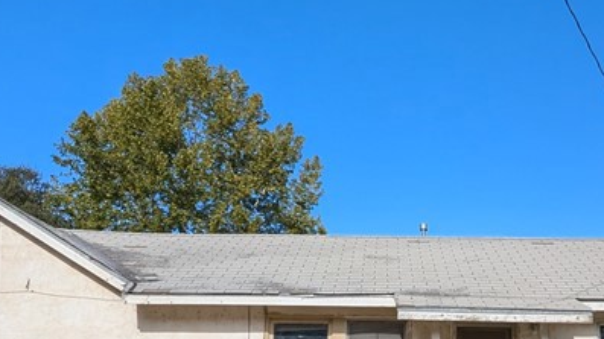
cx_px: 391
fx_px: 720
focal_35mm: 45
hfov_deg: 45.0
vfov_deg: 26.2
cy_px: 252
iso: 49
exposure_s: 1/1414
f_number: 2.2
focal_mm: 2.22
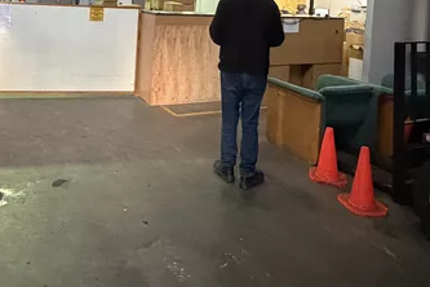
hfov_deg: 53.4
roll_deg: -2.9
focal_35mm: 35
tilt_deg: -1.1
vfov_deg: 33.9
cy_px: -12
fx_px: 418
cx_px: 146
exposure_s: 1/50
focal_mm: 2.22
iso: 1000
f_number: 2.2
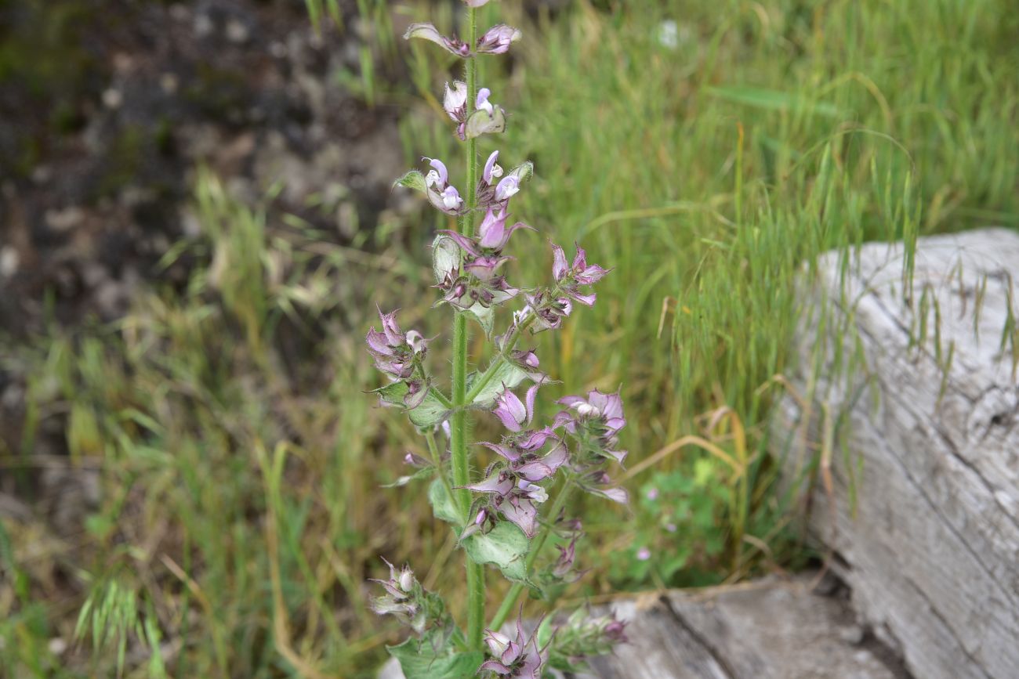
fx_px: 1415
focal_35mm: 50
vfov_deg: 27.0
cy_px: 340
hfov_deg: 39.6
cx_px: 510
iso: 200
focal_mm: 50
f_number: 8
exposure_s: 1/125
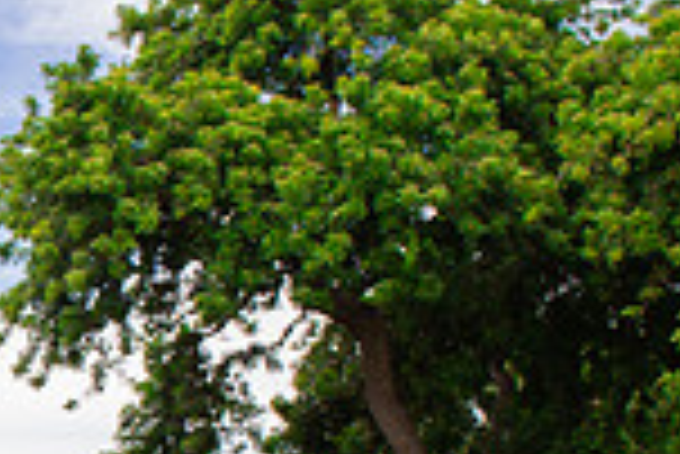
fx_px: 1739
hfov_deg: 19.2
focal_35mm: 92
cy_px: 557
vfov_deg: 14.4
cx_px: -356
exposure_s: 1/250
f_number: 8
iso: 400
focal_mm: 24
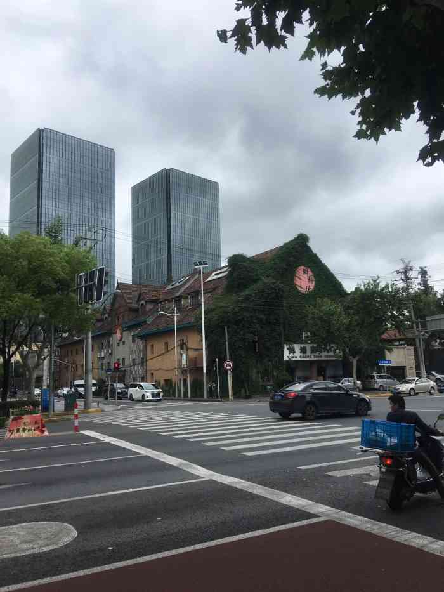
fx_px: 496
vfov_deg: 61.7
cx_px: 222
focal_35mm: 29
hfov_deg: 48.2
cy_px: 296
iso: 25
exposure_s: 1/962
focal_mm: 4.15
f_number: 2.2
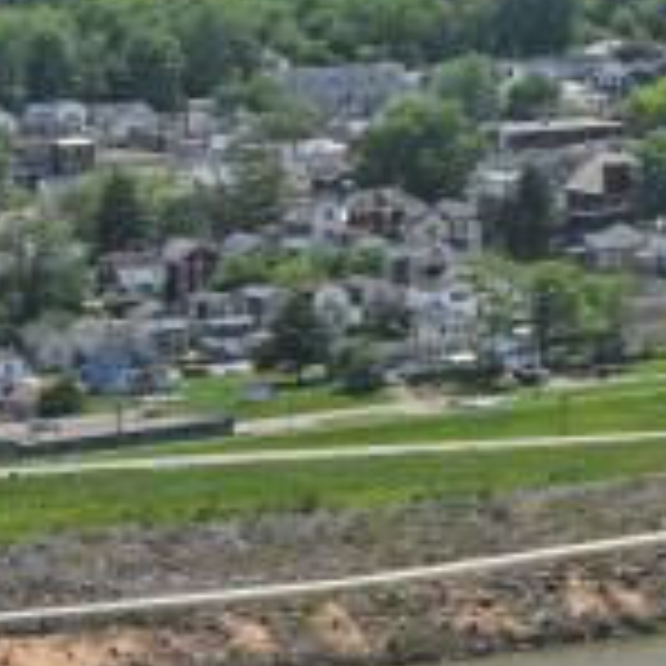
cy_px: -338
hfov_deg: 5.3
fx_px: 5638
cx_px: 3312
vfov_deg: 6.7
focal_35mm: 259
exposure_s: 1/500
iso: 100
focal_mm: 30
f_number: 8
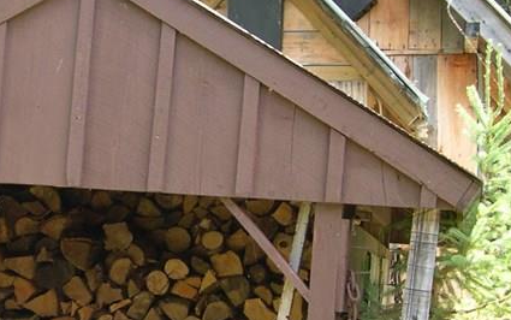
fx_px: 1351
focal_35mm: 97
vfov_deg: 13.5
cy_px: 212
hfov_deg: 21.0
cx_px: 53
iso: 100
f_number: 2.8
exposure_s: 1/104
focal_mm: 8
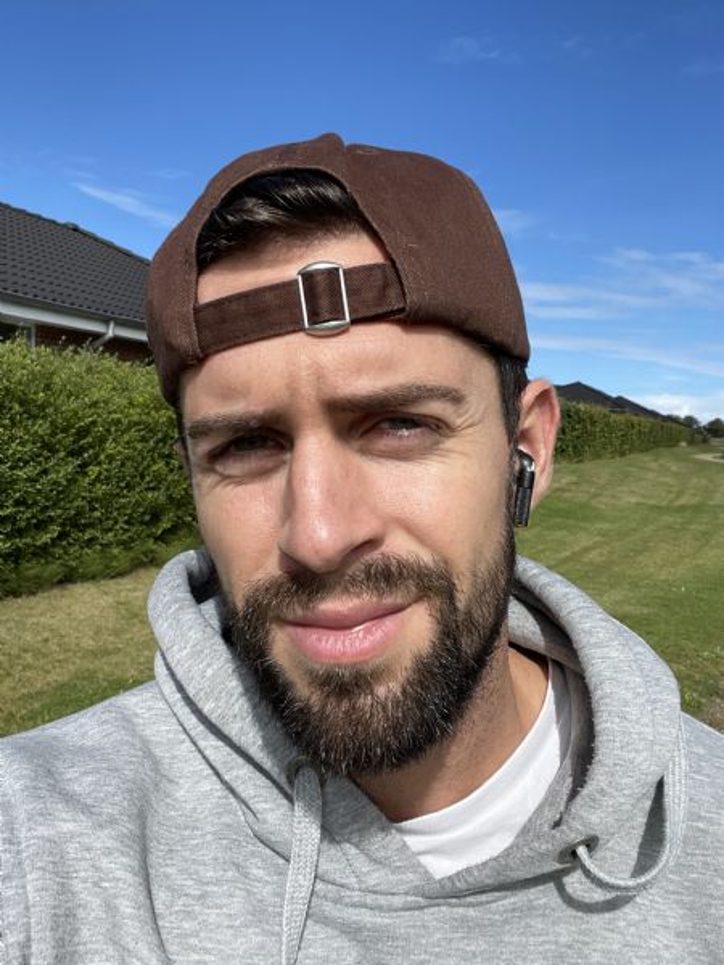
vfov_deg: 60.0
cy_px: 482
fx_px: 837
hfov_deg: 46.8
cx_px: 362
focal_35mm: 30
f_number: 2.2
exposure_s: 1/1497
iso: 25
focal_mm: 2.71
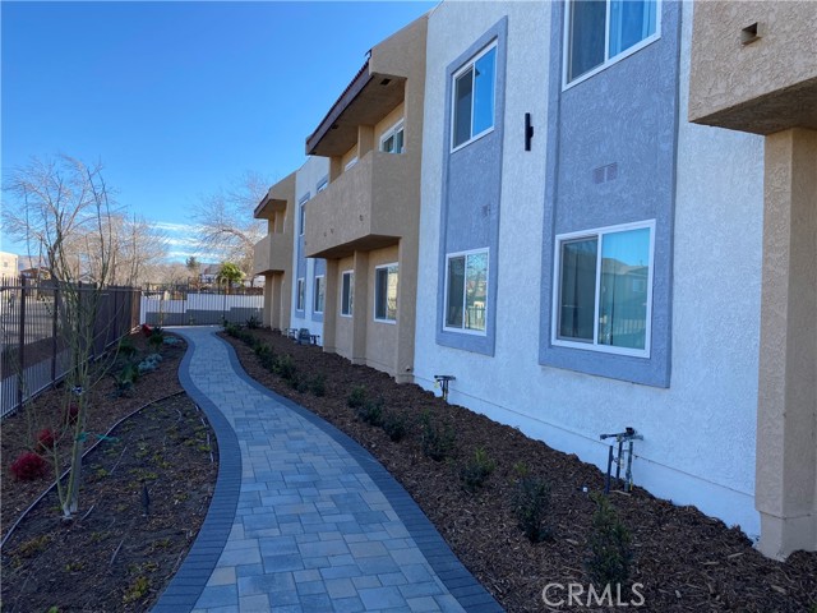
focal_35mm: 26
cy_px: 306
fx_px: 614
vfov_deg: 53.1
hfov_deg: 67.3
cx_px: 408
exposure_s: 1/1170
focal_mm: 4.25
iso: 32
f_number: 1.8
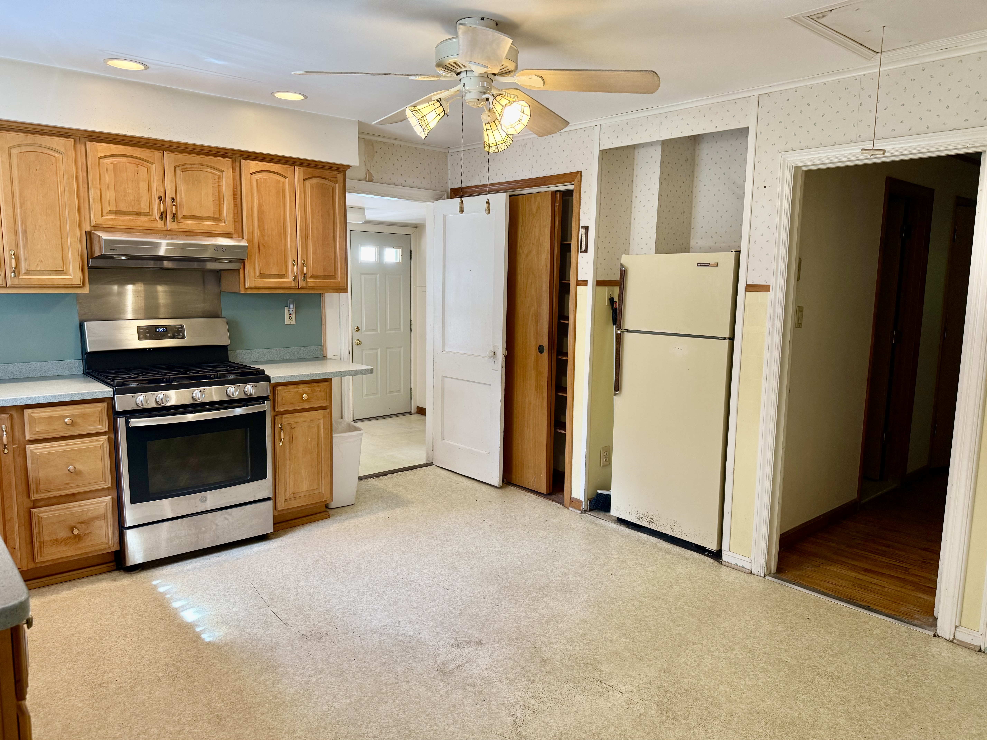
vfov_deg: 56.8
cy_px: 370
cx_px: 494
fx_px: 684
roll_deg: -0.9
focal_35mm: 24
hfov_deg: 71.6
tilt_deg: -7.7
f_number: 1.78
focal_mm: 6.76
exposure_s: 1/120
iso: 200
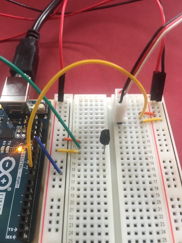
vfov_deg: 61.7
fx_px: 203
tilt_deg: -57.2
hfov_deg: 48.2
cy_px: 122
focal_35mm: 29
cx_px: 91
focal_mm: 4.15
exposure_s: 1/33
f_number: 2.2
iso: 40
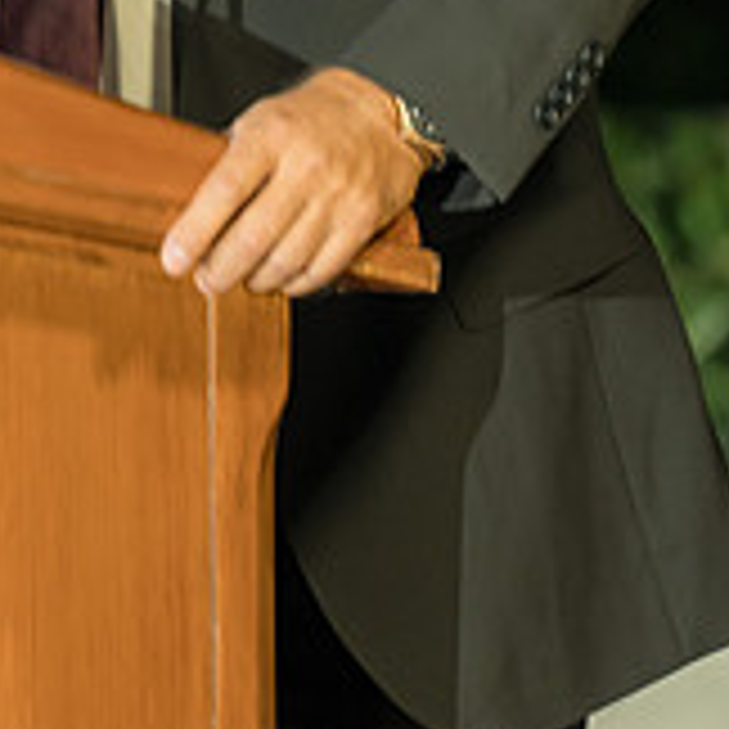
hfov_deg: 4.1
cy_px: -207
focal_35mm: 425
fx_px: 10126
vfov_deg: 4.1
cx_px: 76
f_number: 4
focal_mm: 180
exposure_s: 1/40
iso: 2000
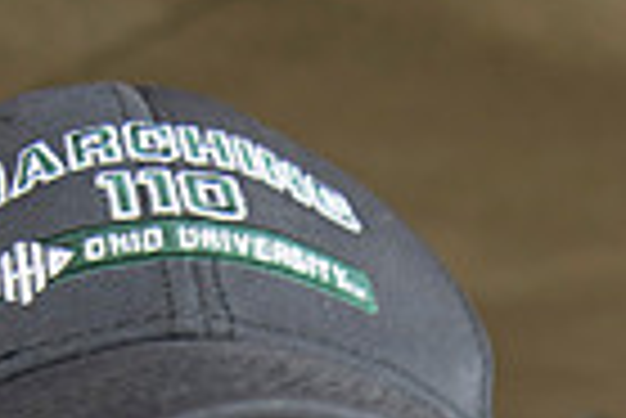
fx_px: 1741
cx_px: 387
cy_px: 802
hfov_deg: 20.4
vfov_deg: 12.3
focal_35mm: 100
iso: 640
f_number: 5
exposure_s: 1/60
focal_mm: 24
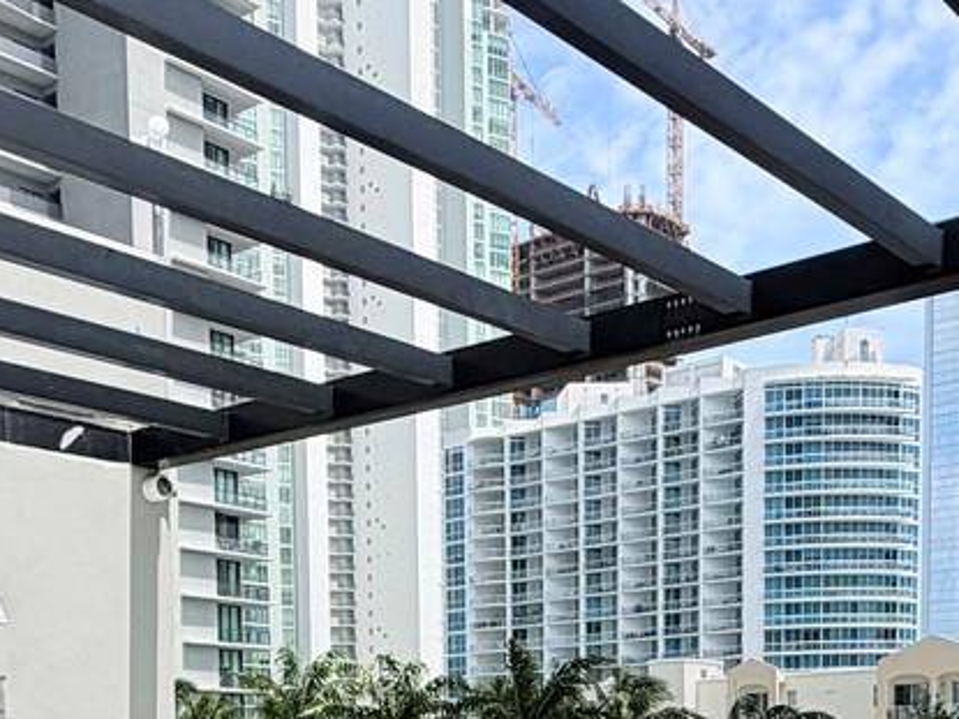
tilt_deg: -4.7
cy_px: 906
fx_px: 1496
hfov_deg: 35.3
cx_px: 349
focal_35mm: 54
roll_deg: +1.0
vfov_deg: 24.1
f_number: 2.2
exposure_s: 1/1368
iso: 20
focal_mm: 2.22
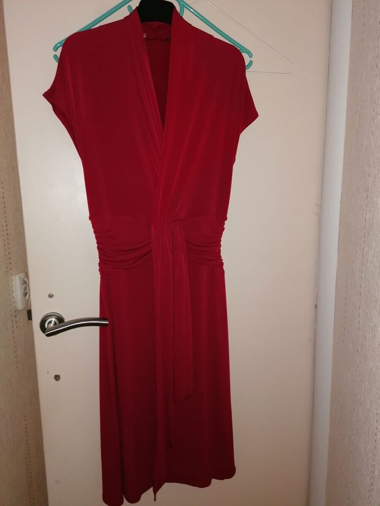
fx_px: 395
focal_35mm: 27
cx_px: 190
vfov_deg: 65.3
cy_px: 253
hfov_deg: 51.4
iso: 160
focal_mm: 4.75
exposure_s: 1/33.3
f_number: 1.8
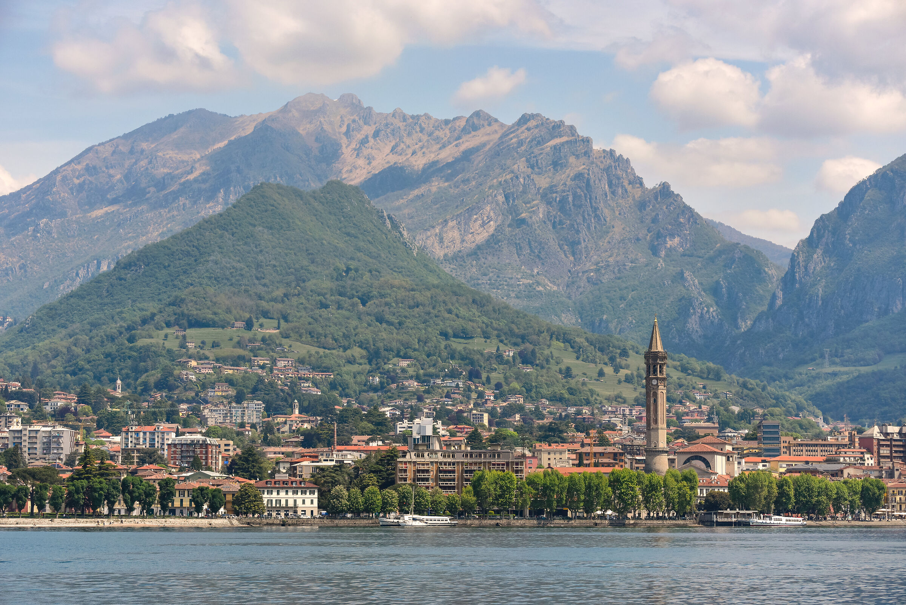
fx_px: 2140
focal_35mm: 85
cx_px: 453
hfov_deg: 23.9
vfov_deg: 16.1
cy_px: 302
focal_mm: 85
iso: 160
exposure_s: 1/800
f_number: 6.3
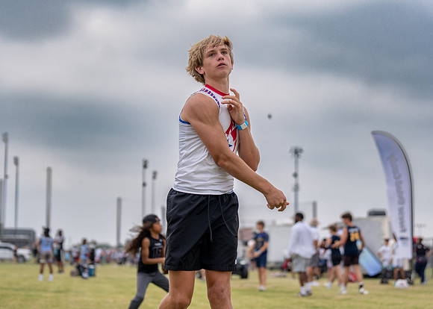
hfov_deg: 19.9
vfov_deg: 14.2
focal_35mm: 100
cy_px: 99
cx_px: 214
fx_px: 1234
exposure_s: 1/2000
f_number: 2.8
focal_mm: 70
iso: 200
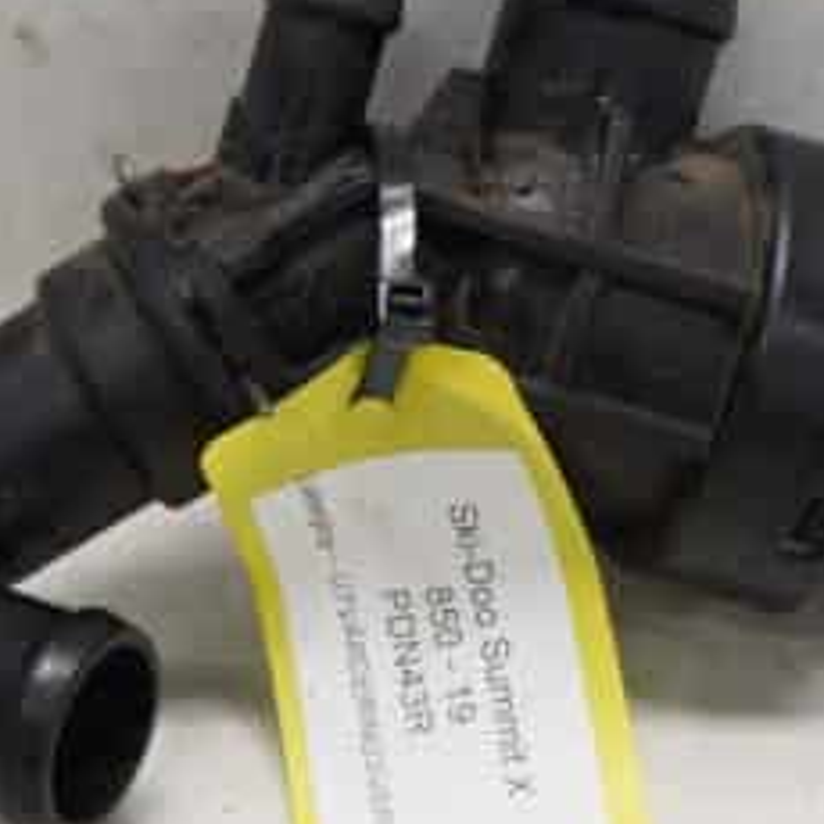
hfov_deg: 17.1
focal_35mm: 102
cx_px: 394
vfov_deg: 17.0
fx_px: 2747
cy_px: 489
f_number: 3.5
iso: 160
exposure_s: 1/60
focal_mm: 18
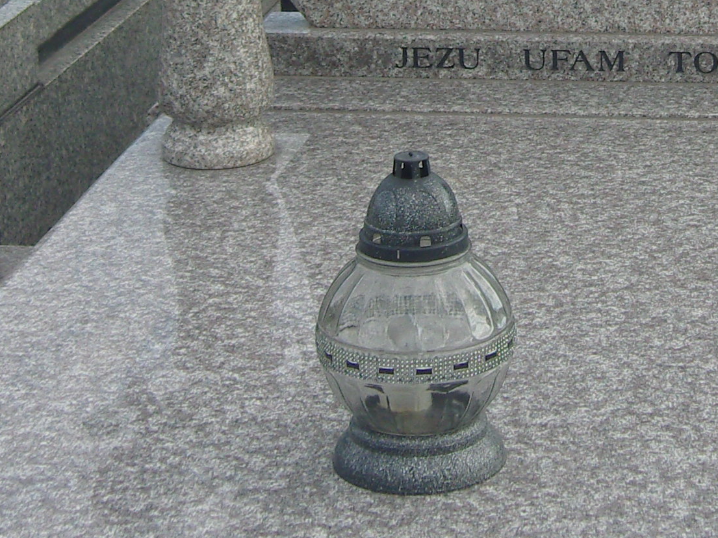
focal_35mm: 130
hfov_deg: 15.1
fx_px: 2697
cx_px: 589
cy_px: -118
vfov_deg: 11.2
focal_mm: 9.4
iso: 100
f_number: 3.1
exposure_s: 1/500
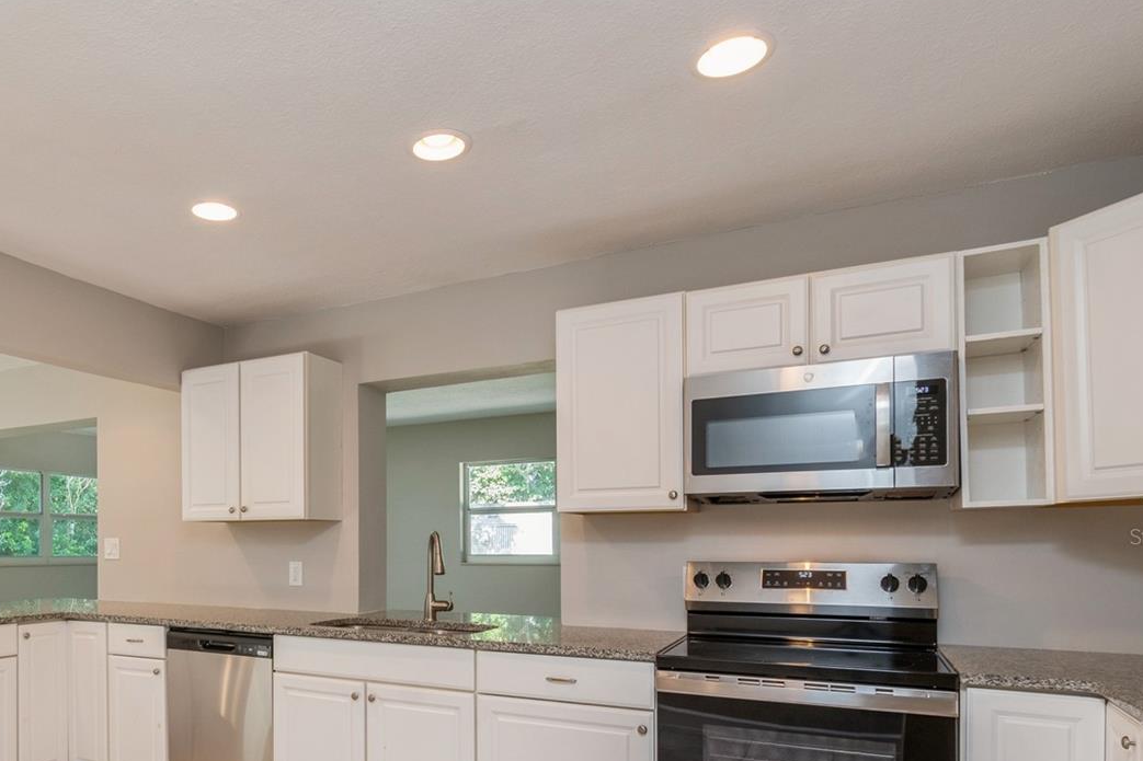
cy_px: 537
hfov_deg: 73.0
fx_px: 730
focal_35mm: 23
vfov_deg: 53.4
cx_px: 351
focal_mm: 10
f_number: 8
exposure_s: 1/10
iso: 200
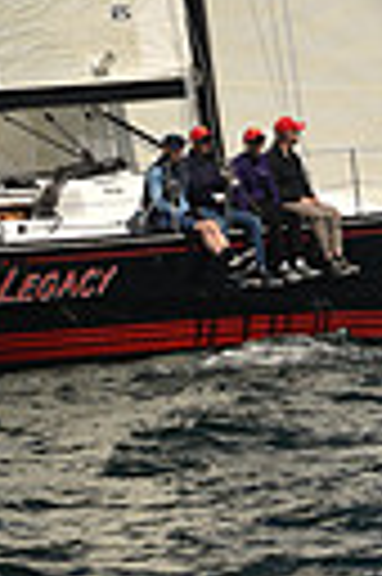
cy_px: -378
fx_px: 5059
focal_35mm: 317
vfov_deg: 6.4
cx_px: 213
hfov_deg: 4.3
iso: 250
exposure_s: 1/640
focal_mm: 70
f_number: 8
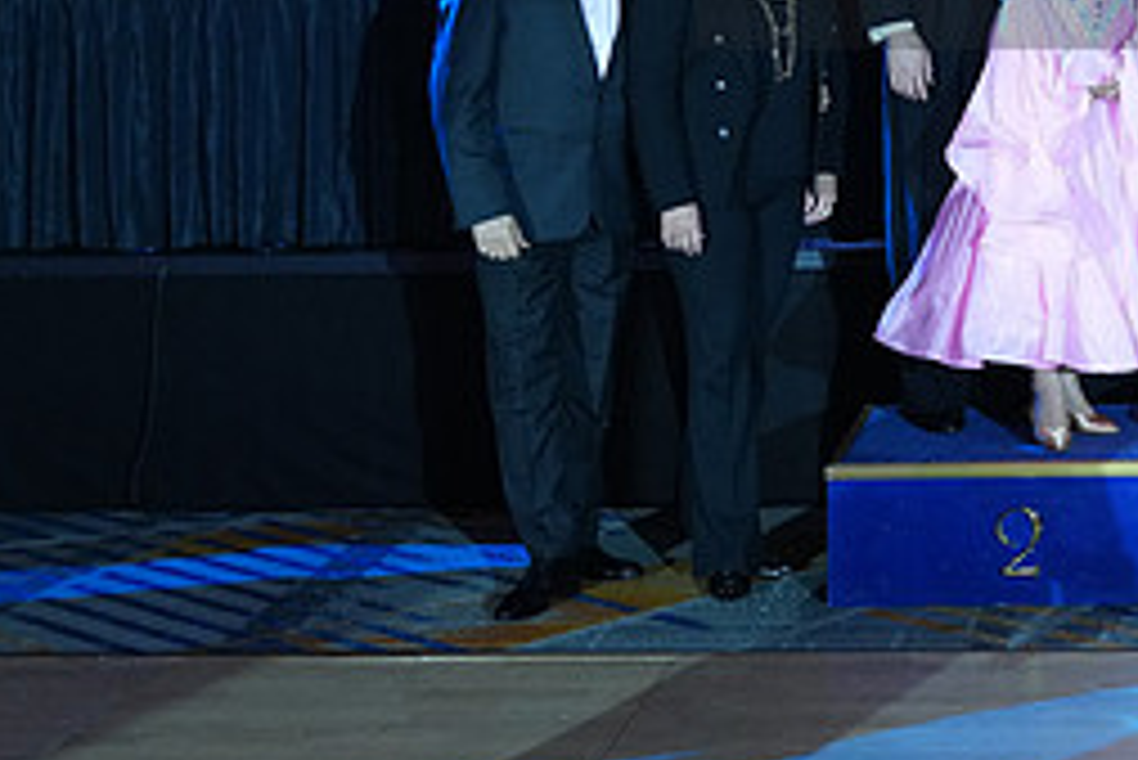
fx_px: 2467
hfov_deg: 24.6
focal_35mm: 78
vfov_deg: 17.0
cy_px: -70
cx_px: 1187
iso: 2500
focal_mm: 34
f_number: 4
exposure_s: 1/400
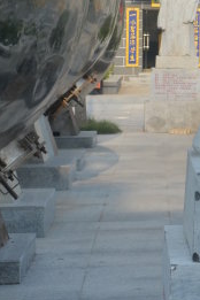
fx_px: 1392
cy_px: -55
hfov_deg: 7.9
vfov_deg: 12.0
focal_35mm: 167
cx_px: 386
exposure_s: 1/320
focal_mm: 28
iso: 200
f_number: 9
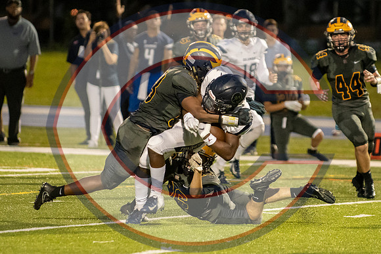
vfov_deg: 3.3
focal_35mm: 417
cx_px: 244
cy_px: 102
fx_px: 4418
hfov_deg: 4.9
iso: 9000
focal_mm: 200
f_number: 2.8
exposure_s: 1/1600
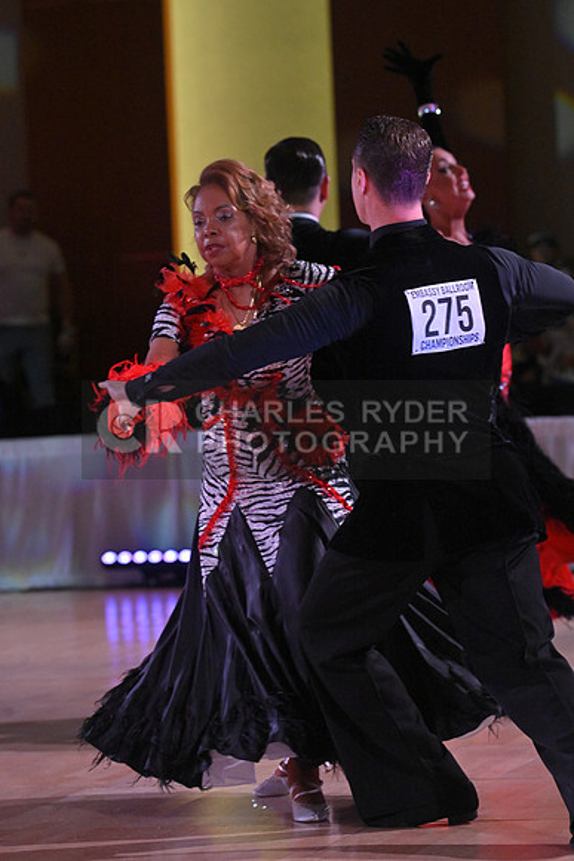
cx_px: 287
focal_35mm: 185
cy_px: 430
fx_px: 4422
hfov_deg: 7.4
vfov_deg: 11.1
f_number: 7.1
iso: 4000
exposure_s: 1/400
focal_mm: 185
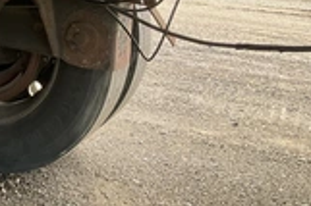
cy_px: -42
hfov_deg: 25.3
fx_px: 647
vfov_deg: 17.3
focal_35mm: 75
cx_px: -23
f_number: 1.8
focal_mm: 3
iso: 64
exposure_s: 1/104
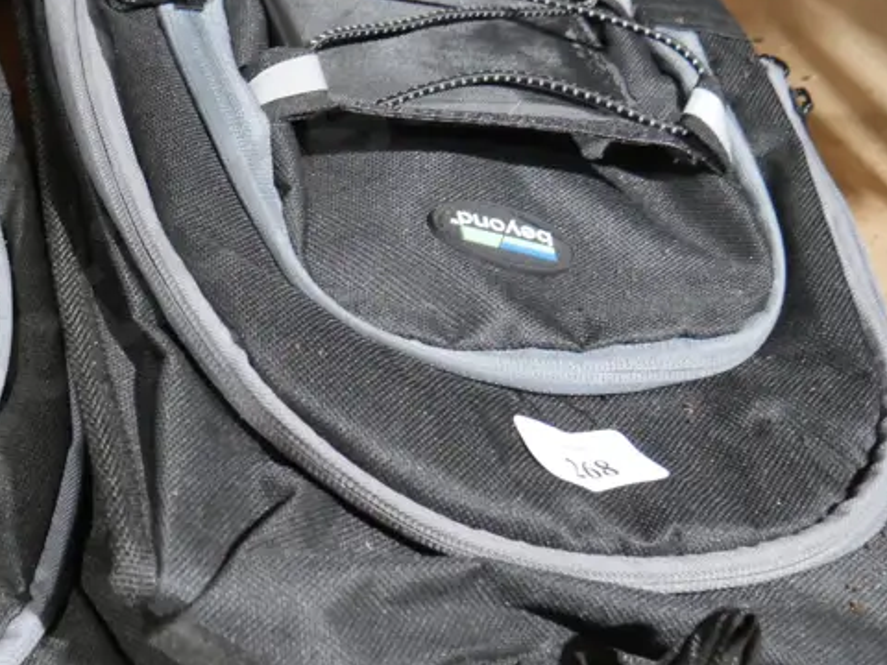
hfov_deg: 28.2
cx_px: -22
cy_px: 402
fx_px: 1640
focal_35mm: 64
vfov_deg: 22.9
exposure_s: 1/60
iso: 2000
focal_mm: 15
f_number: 3.6
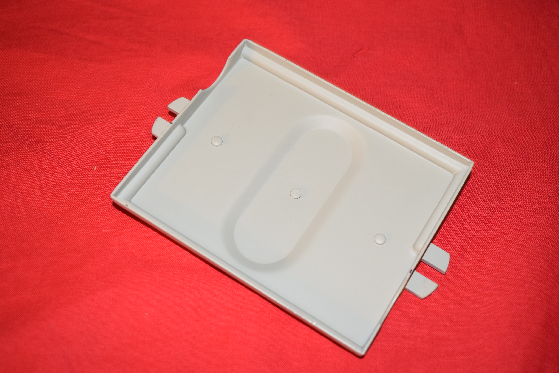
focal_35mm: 46
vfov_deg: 29.0
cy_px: 186
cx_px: 280
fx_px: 723
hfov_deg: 42.3
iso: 400
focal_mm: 31
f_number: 5.6
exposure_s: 1/40
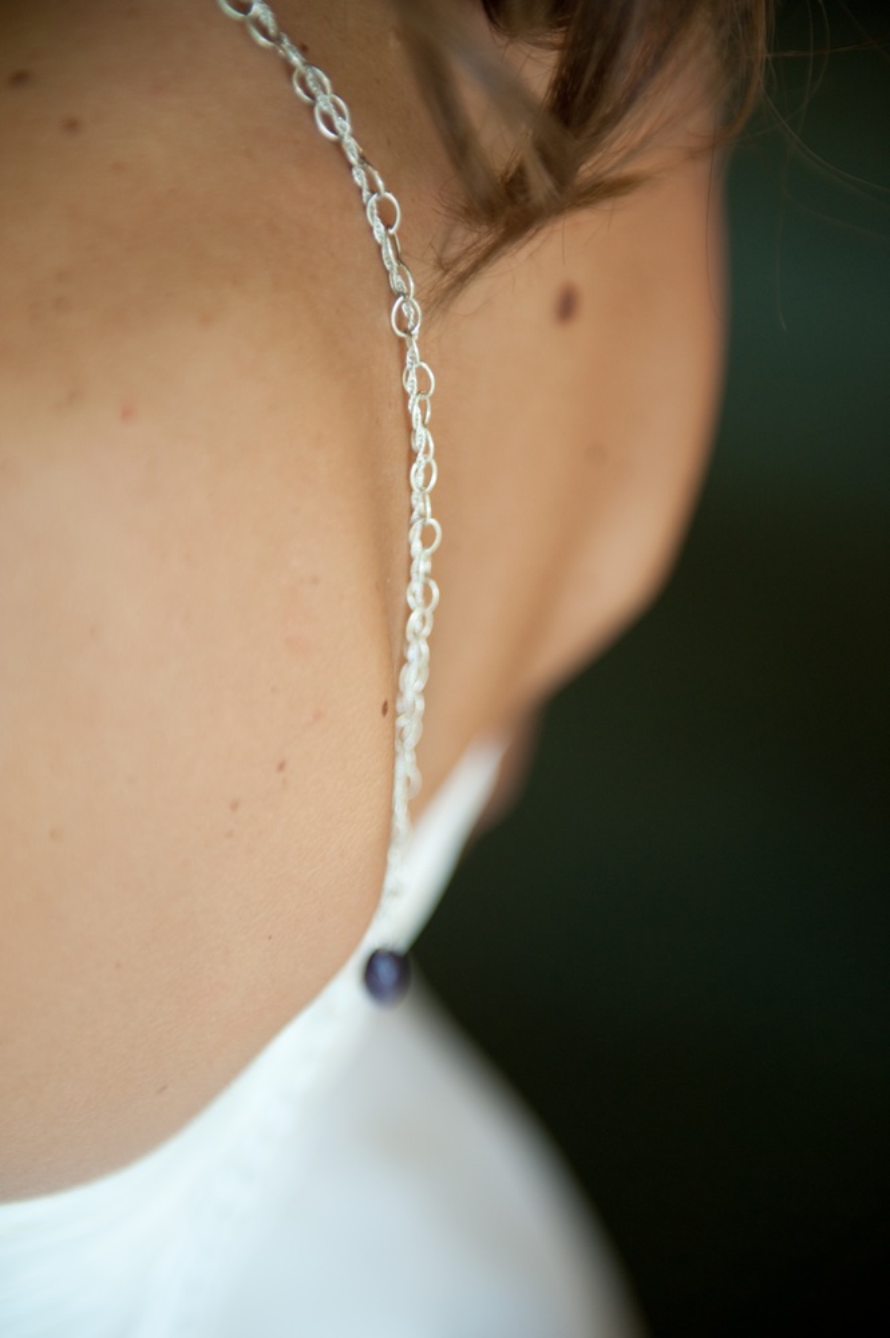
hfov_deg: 19.4
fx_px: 2600
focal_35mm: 70
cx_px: 445
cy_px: 669
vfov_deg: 28.9
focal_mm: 70
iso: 640
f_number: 2.8
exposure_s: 1/100
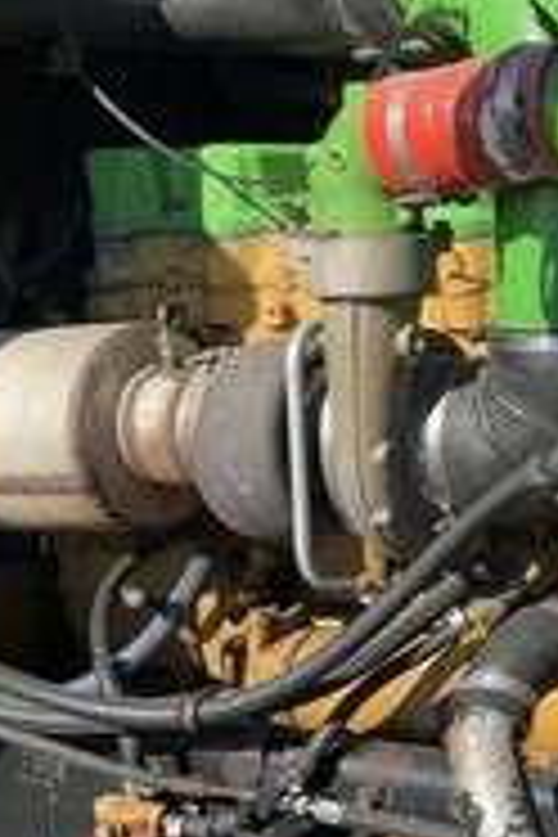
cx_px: 778
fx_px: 1511
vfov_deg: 31.0
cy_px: 418
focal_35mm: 65
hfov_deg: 19.0
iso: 25
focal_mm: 3
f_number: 1.8
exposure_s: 1/869
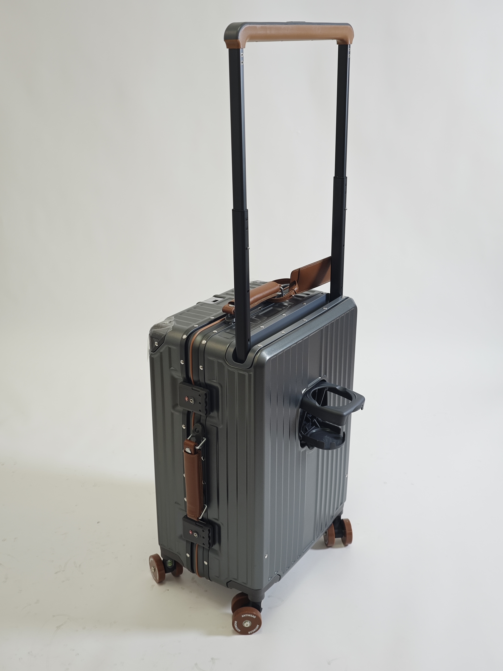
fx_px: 717
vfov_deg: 50.1
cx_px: 252
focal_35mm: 37
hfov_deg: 38.7
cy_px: 336
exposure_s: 1/100
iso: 125
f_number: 1.6
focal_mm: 6.55
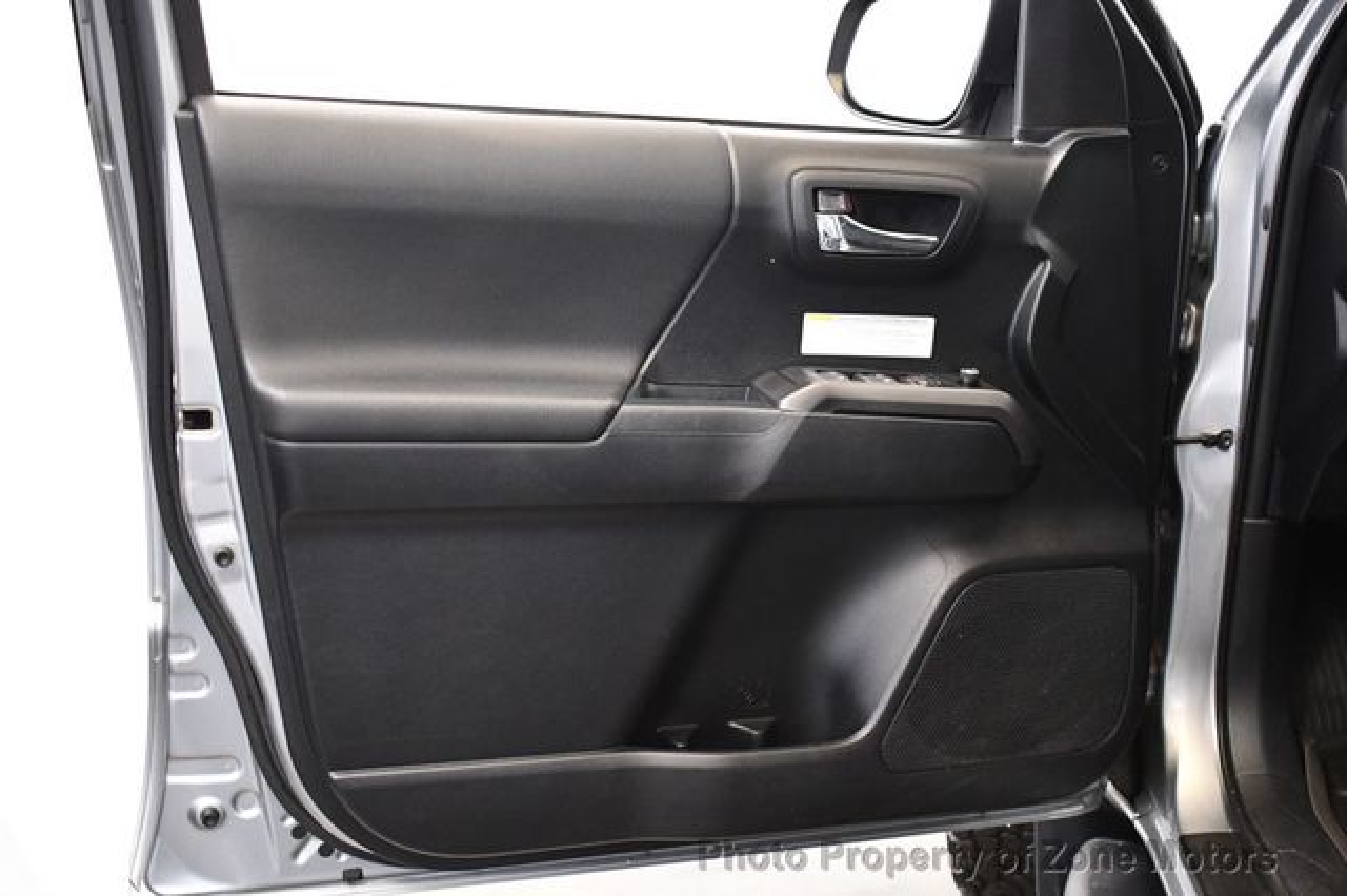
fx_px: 1384
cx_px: 674
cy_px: 448
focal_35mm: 37
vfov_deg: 35.9
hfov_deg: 51.9
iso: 3600
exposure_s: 1/60
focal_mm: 25
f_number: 4
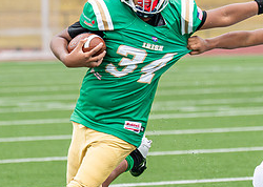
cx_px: 174
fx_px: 3902
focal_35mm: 523
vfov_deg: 2.7
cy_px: 40
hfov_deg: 3.9
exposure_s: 1/1000
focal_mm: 120
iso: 400
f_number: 2.8
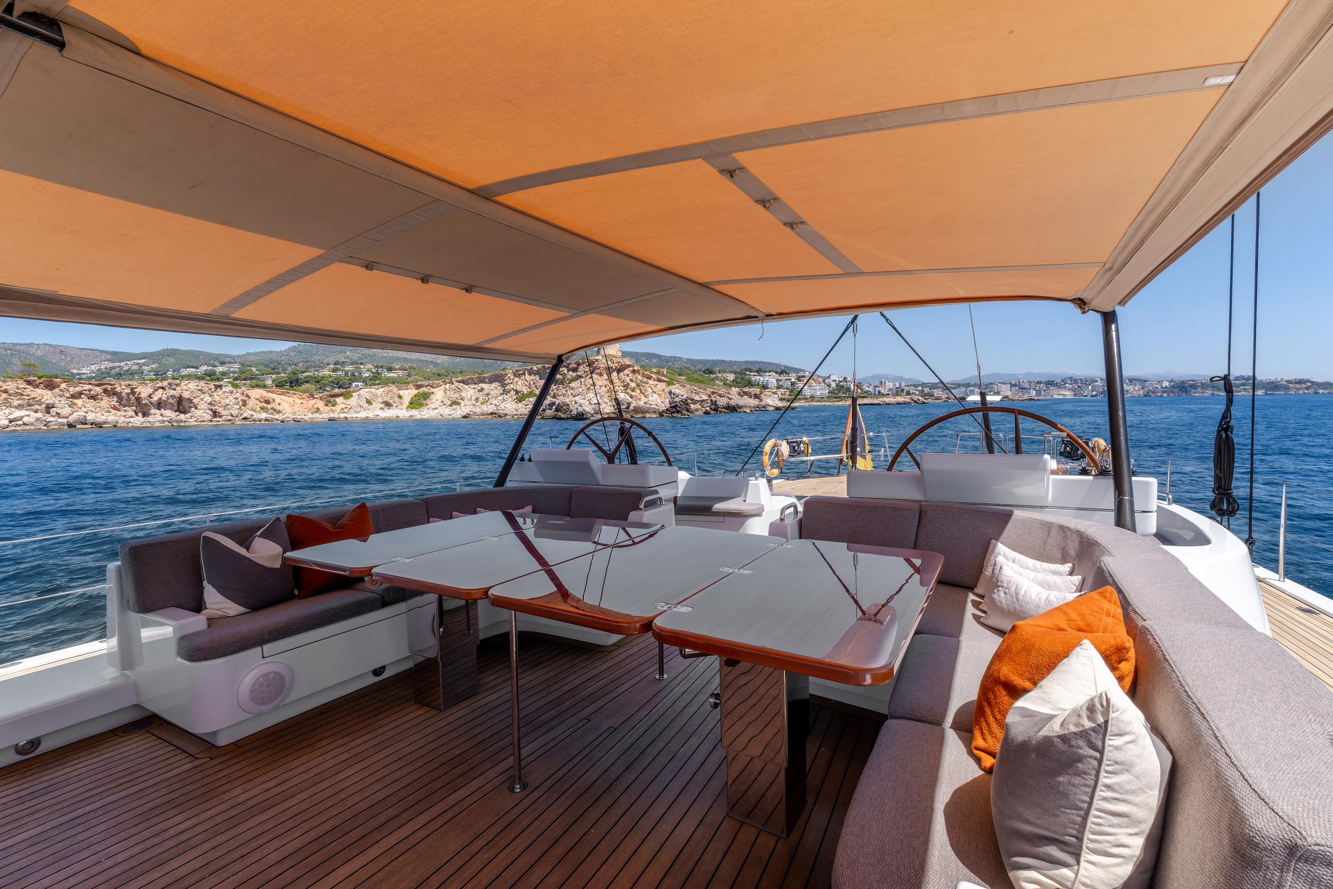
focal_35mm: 15
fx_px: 555
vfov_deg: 77.3
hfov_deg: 100.4
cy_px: 444
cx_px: 666
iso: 160
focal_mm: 10
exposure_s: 1/450
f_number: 8
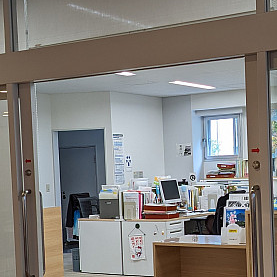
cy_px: 196
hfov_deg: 23.0
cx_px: 179
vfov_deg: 22.9
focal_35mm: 75
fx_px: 679
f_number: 1.73
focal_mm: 4.38
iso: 62
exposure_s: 1/99.9
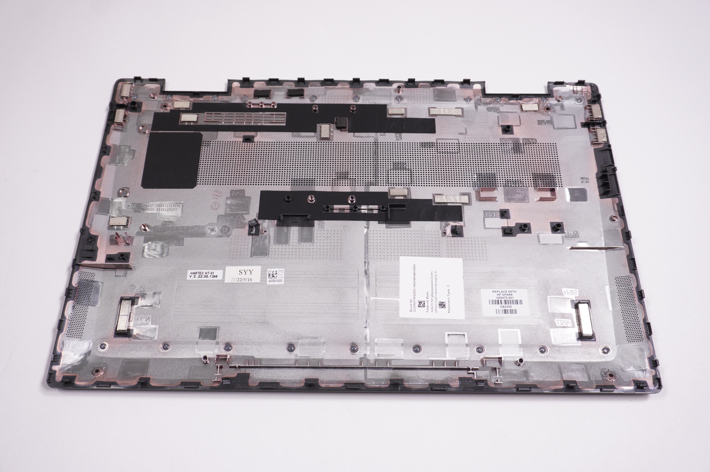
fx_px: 621
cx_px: 355
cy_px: 236
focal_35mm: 32
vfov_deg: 41.6
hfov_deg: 59.5
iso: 400
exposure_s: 1/250
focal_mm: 21
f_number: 5.6
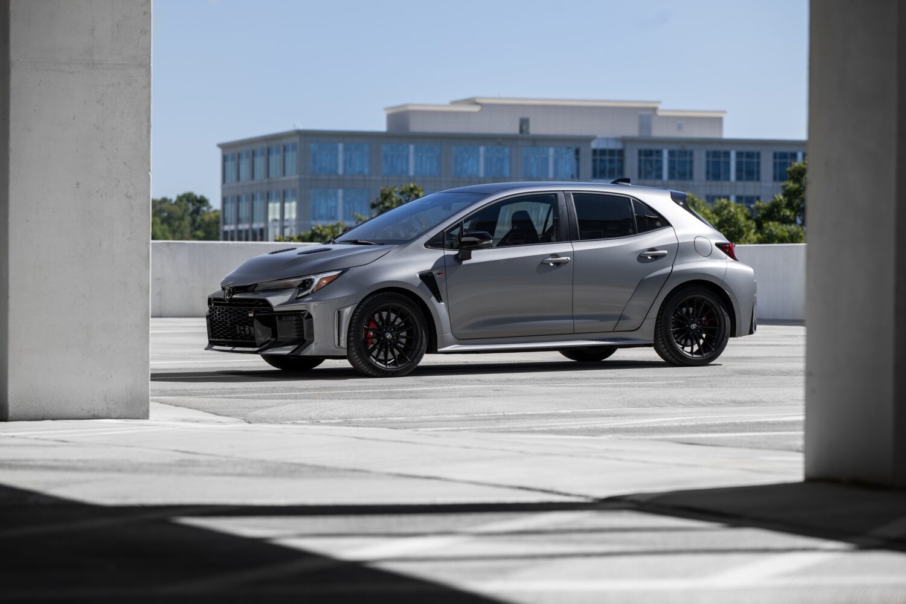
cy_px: 302
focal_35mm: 140
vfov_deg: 9.8
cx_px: 453
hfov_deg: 14.7
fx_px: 3523
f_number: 5
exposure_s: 1/100
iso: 64
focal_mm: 140
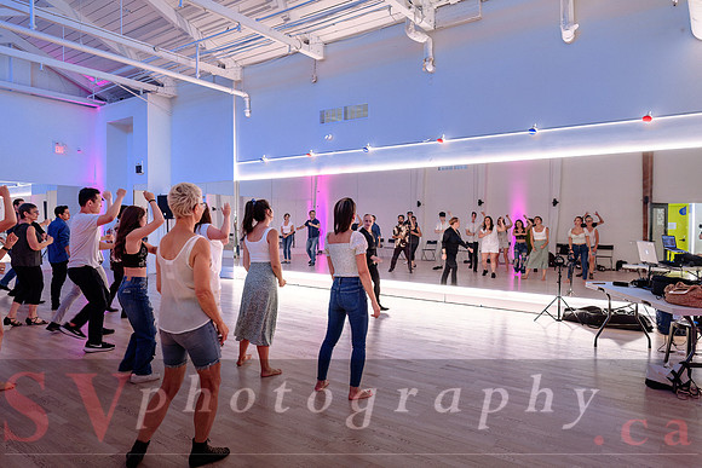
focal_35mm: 24
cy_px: 234
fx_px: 468
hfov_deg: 73.7
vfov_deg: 53.2
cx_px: 351
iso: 1600
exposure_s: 1/60
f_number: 3.5
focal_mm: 24
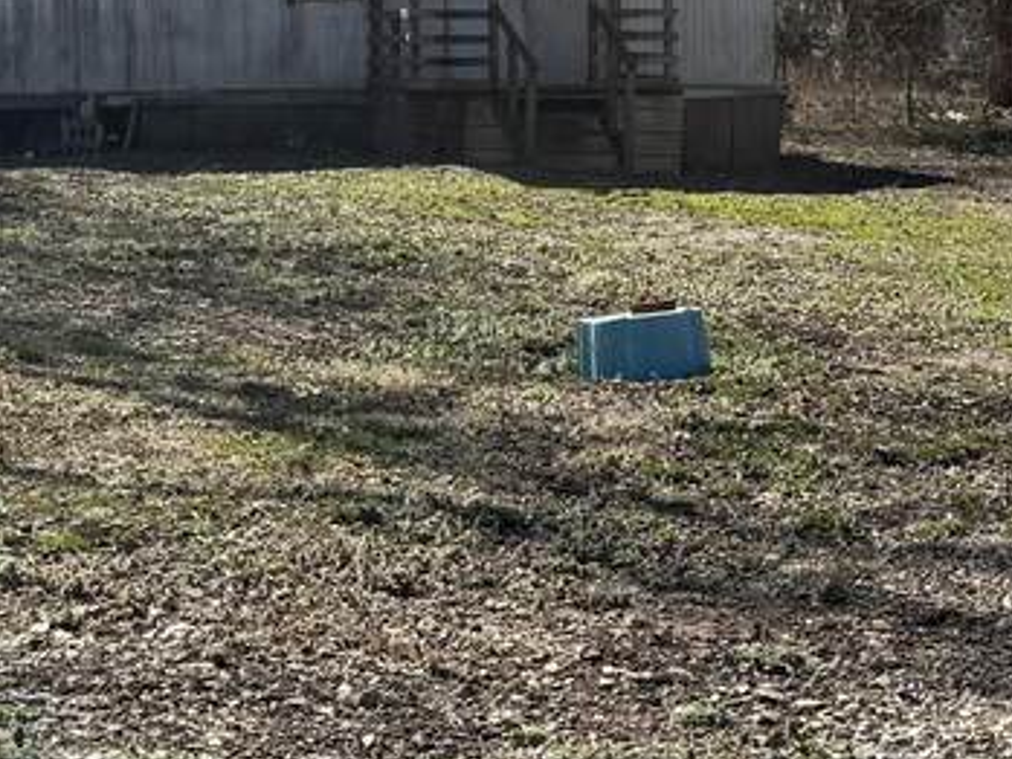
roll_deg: +0.4
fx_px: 2574
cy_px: 78
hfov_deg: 22.2
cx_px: 548
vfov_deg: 16.6
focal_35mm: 88
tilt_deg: -1.3
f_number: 1.78
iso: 80
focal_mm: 6.76
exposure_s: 1/3021
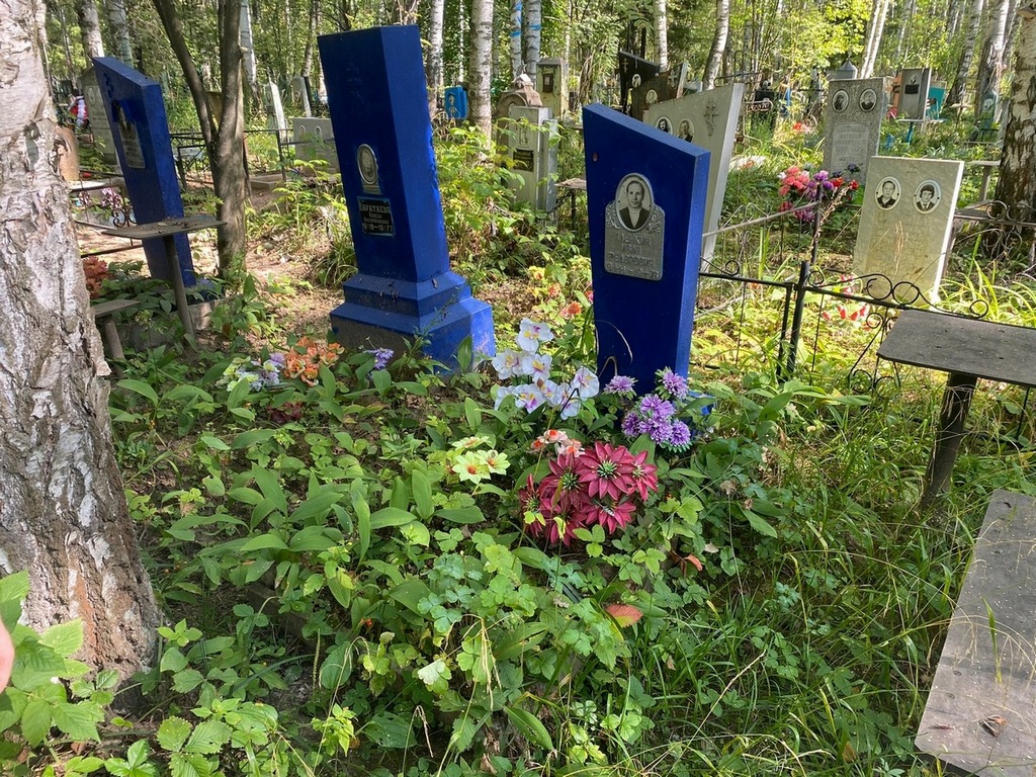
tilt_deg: -21.7
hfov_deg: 67.3
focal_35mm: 26
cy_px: 388
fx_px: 778
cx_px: 518
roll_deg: -0.1
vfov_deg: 53.1
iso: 64
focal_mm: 4.25
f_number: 1.8
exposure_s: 1/121
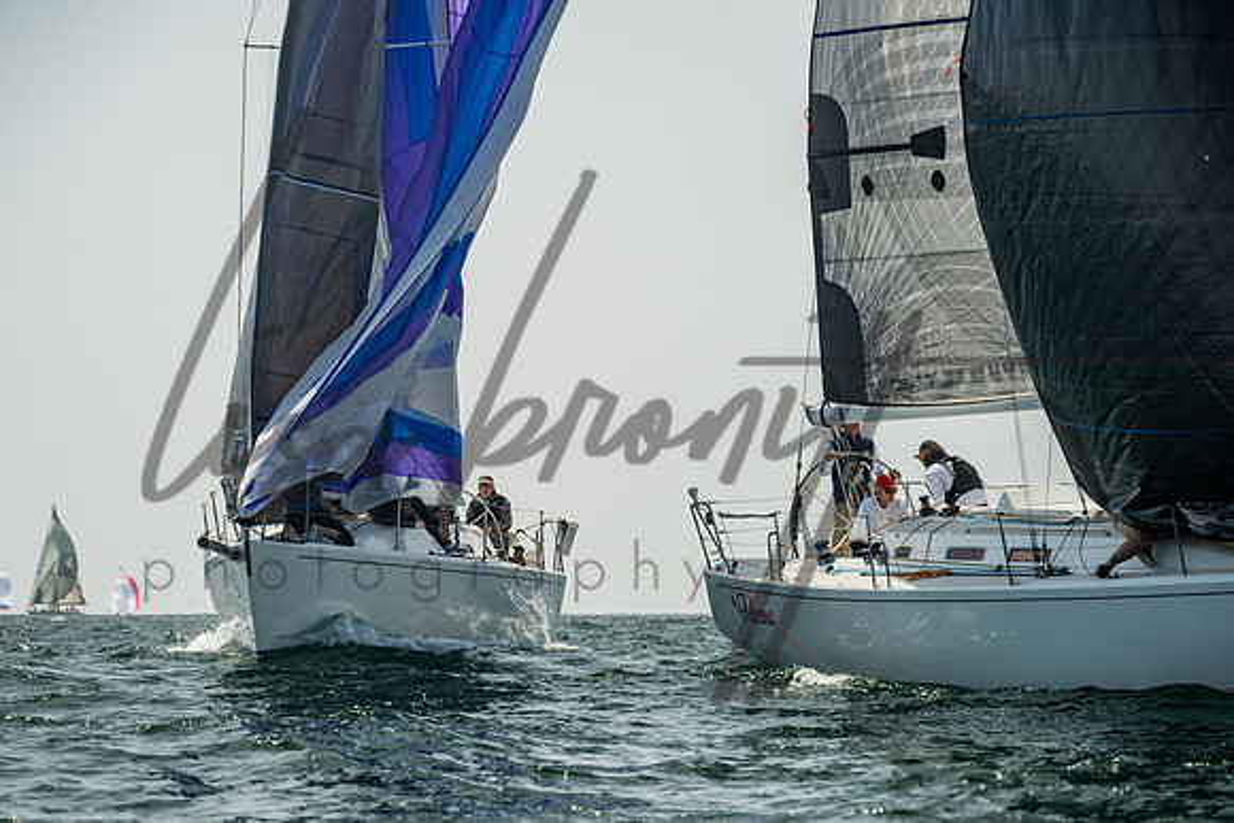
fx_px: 6061
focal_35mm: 177
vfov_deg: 7.8
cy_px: 467
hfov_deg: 11.6
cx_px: 547
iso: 320
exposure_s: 1/800
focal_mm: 155
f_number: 6.3
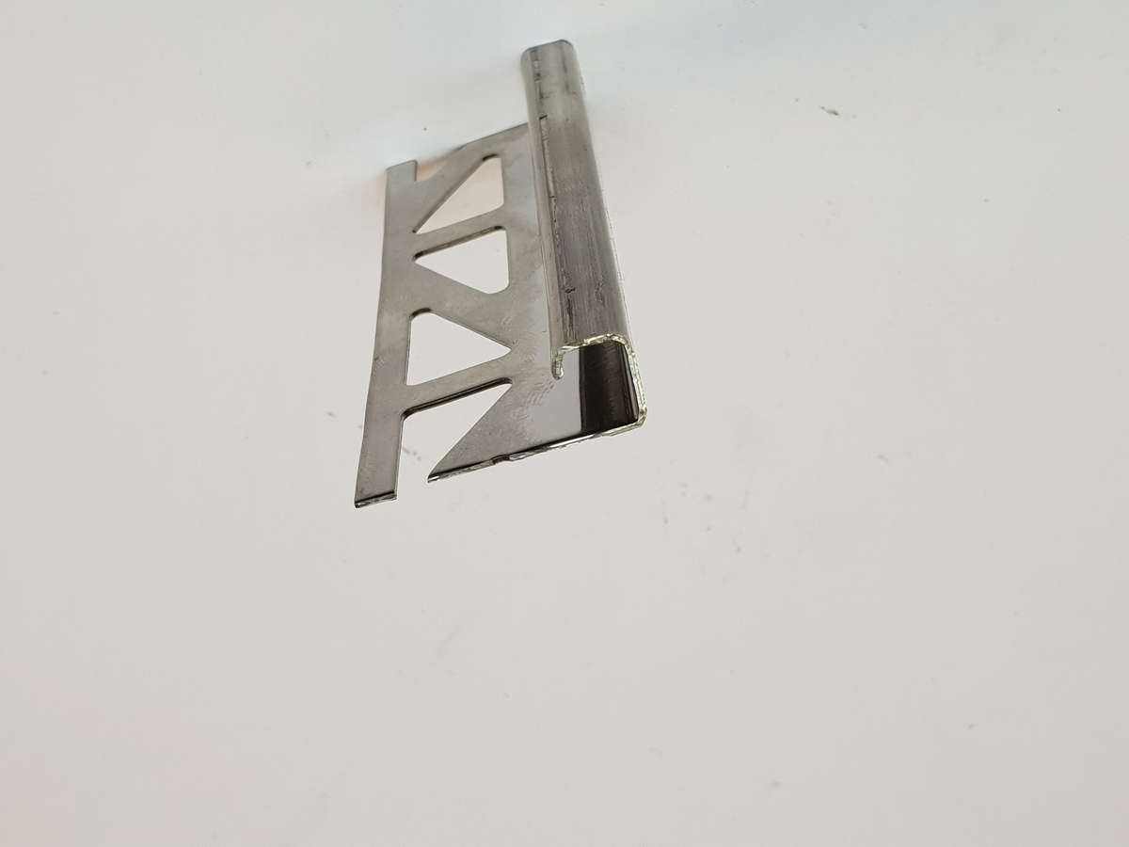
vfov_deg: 53.1
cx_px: 564
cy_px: 424
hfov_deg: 67.3
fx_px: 848
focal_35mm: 26
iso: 64
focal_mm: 4.3
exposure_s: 1/50
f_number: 2.4
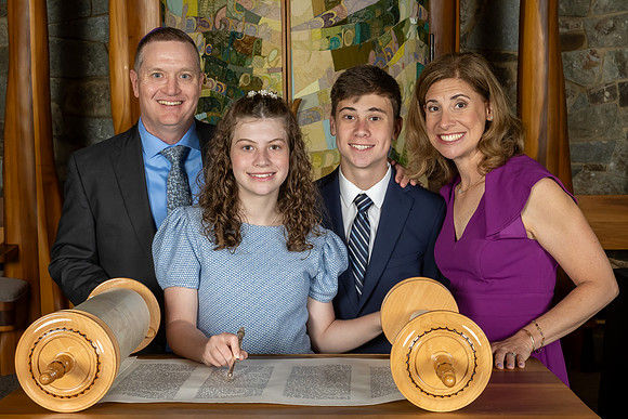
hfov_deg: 34.7
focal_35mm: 58
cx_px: 316
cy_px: 223
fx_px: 1004
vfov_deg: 23.6
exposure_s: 1/200
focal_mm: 34
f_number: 8
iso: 640
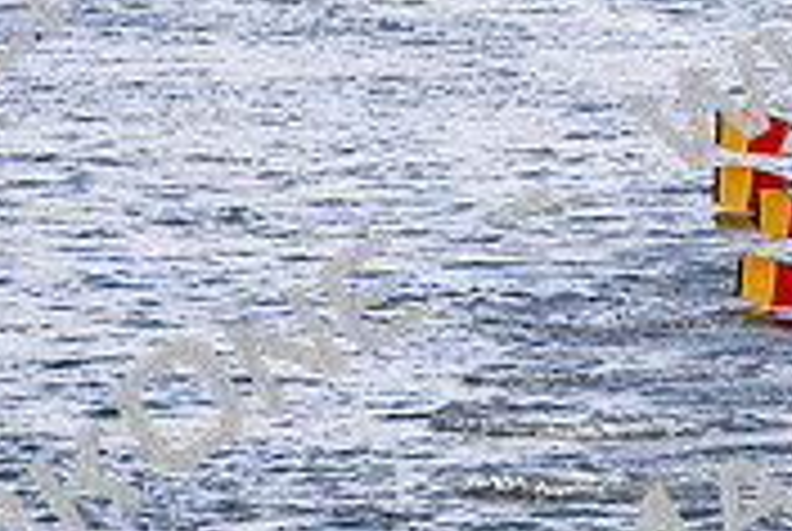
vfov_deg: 1.4
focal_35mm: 988
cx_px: 1184
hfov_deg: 2.1
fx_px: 21772
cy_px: 182
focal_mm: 200
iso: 125
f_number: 3.5
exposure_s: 1/1250
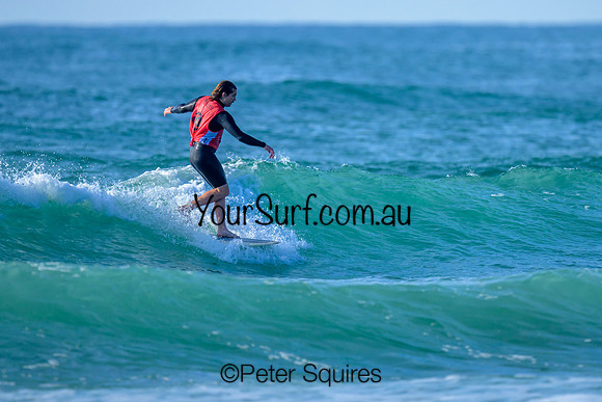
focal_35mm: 1100
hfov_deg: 1.9
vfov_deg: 1.3
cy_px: 152
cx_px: 346
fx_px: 18397
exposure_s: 1/2000
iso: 400
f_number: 6.3
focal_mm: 800
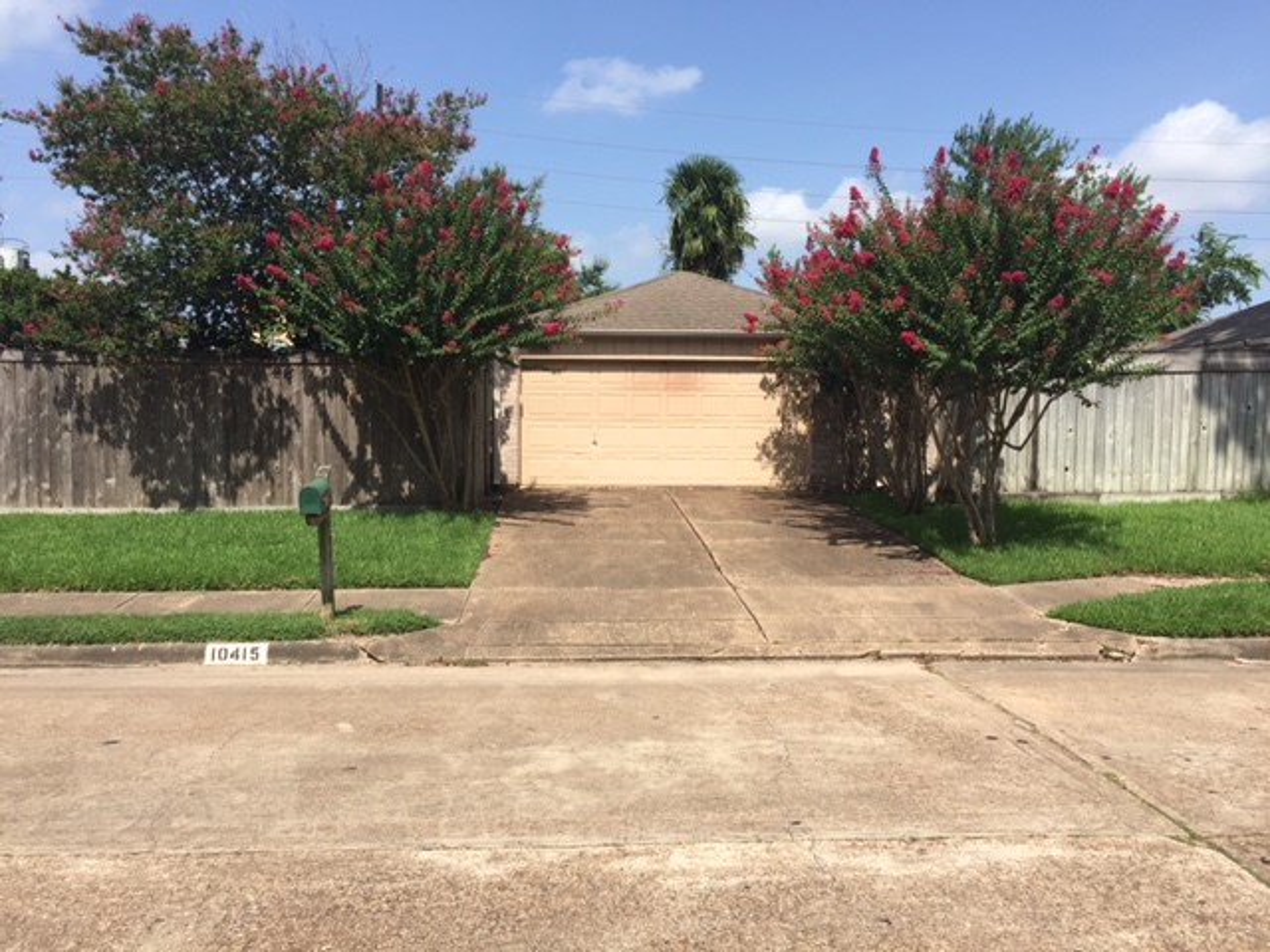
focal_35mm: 29
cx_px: 635
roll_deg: -2.3
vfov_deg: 48.2
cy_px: 476
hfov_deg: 61.7
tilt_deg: -3.1
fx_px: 1064
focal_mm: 4.15
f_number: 2.2
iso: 32
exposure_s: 1/1721
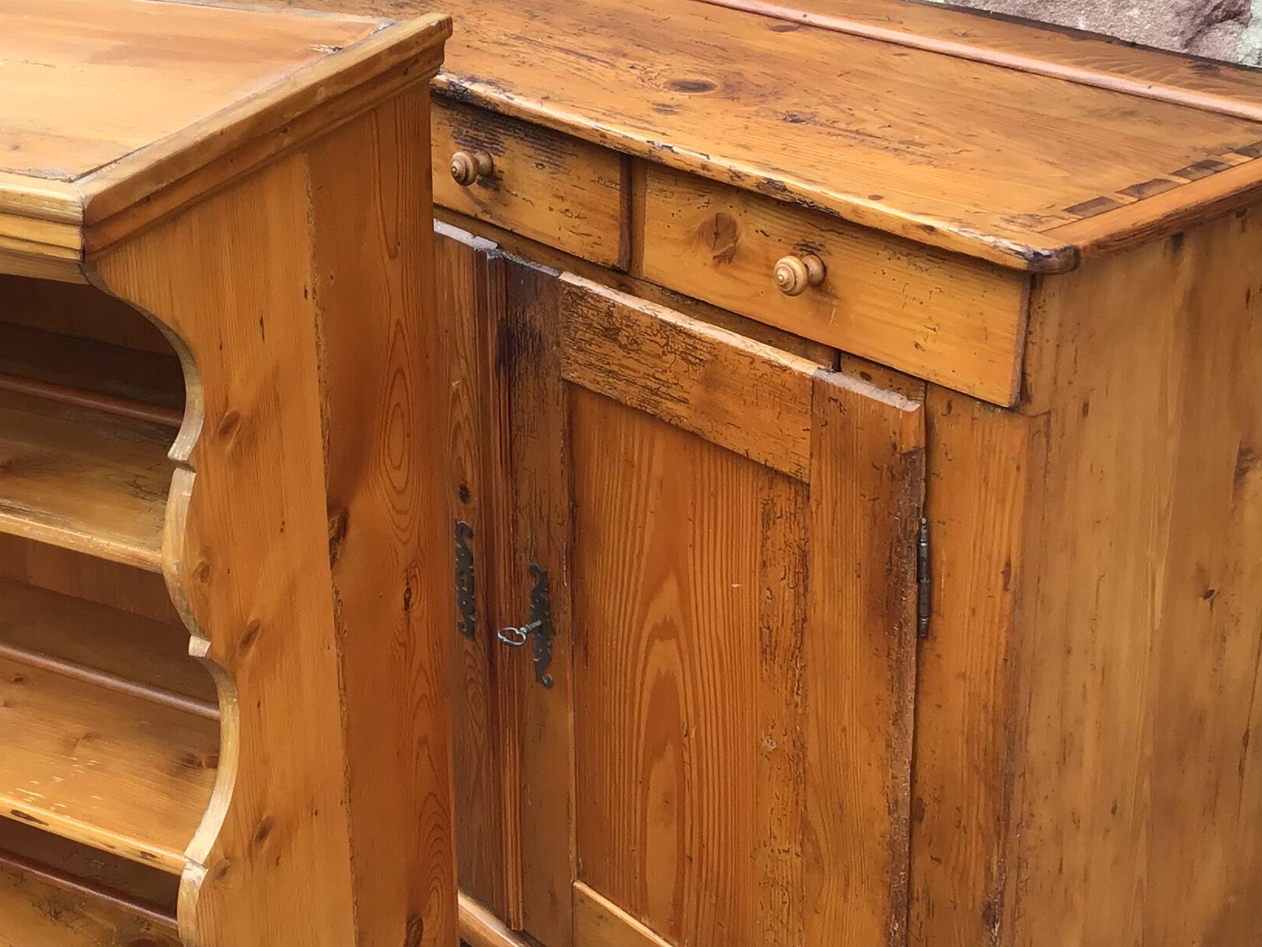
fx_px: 2260
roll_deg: +0.9
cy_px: 428
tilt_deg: -23.8
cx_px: 355
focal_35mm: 62
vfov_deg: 23.6
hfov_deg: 30.8
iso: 25
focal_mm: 3.3
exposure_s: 1/122
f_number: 2.4
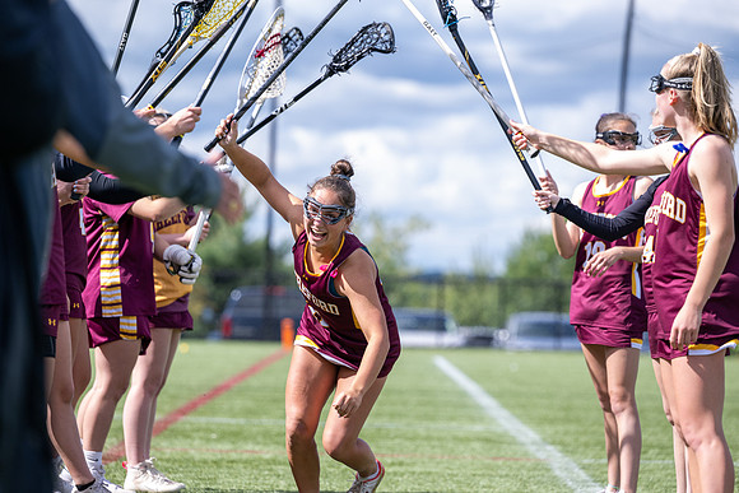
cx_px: 370
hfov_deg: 12.8
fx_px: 3285
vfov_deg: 8.6
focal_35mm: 160
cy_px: 246
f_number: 3.5
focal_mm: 160
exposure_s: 1/2000
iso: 450
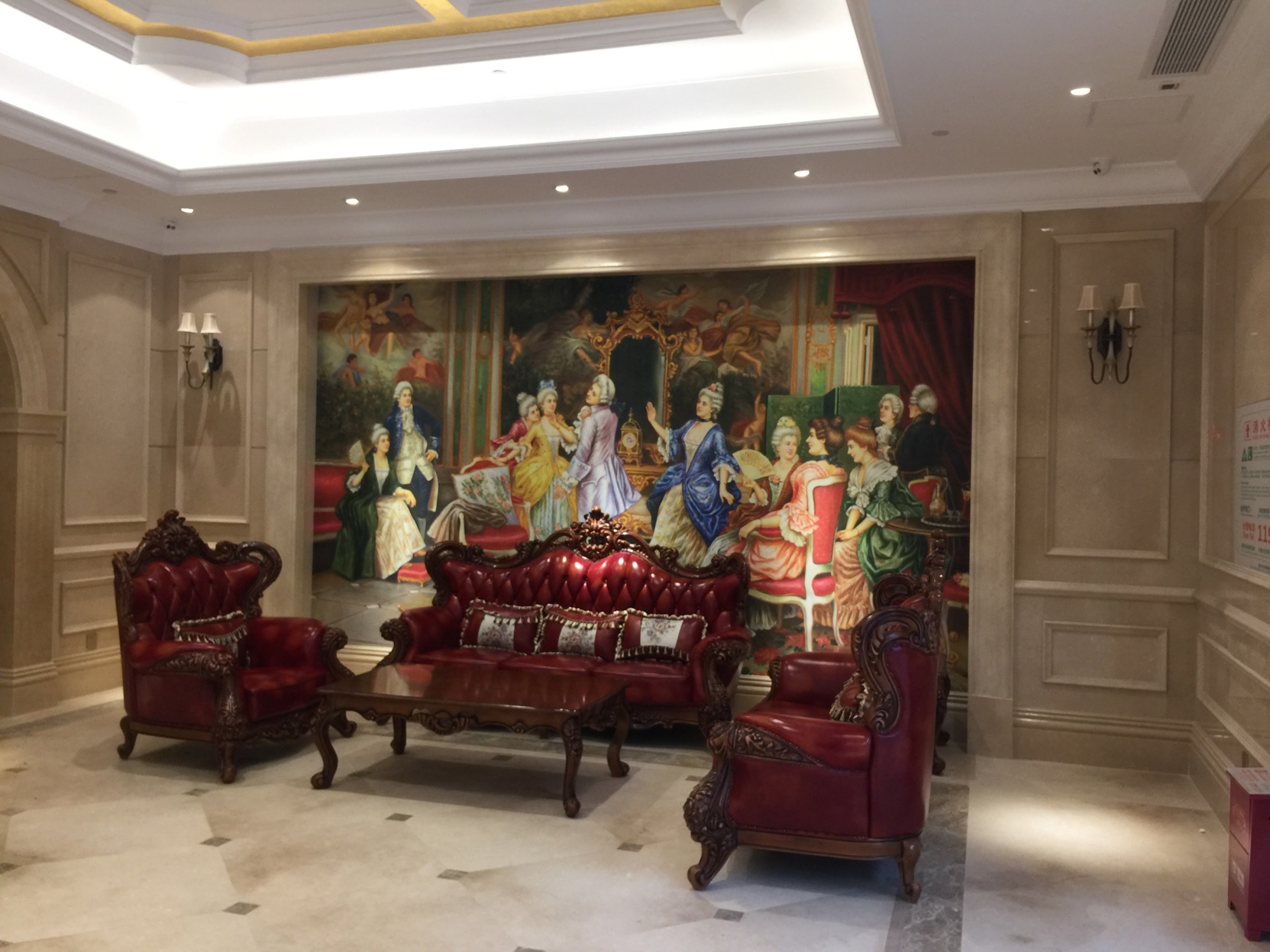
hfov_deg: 61.7
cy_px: 476
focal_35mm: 29
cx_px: 635
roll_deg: -2.0
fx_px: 1064
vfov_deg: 48.2
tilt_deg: +0.3
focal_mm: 4.15
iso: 50
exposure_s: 1/33
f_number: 2.2
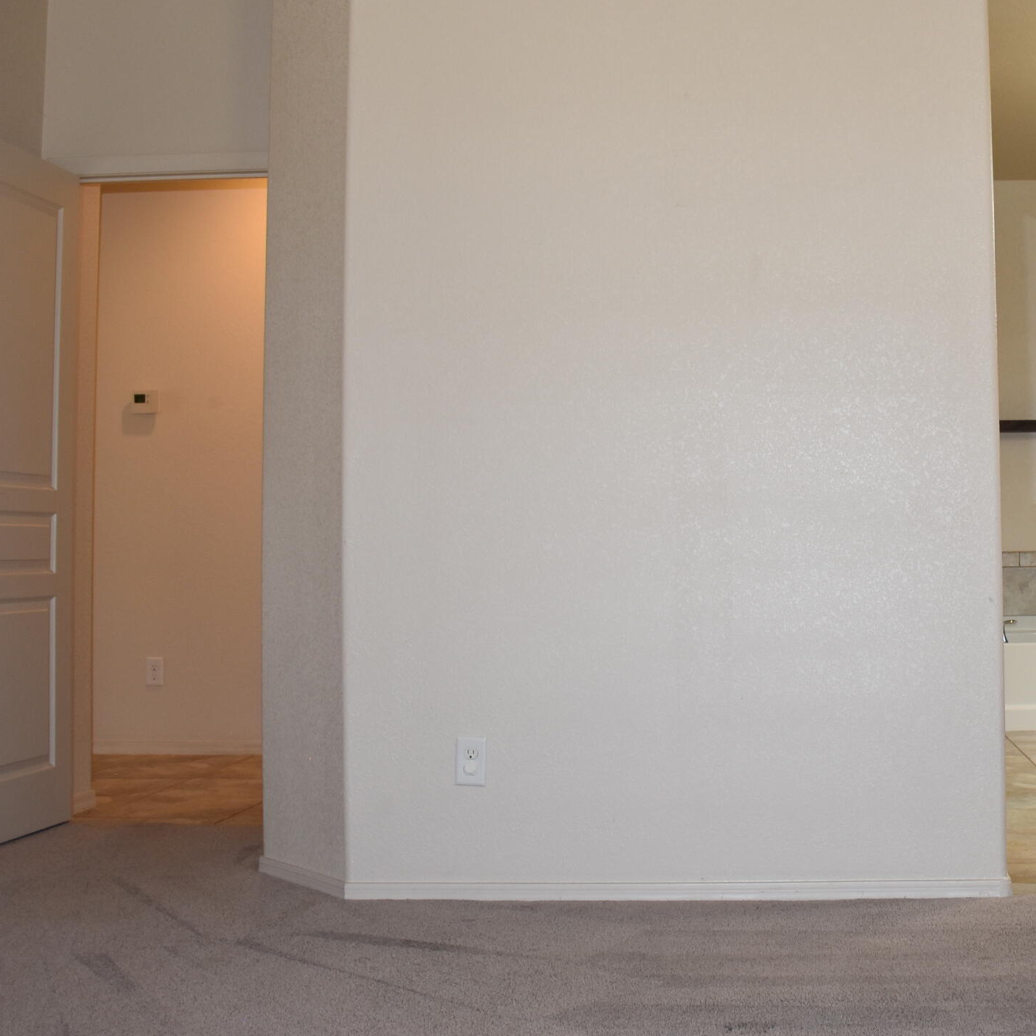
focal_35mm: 48
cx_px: 802
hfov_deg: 34.5
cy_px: 413
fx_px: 1625
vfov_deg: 35.2
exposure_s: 1/60
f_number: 4
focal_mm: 18
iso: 450
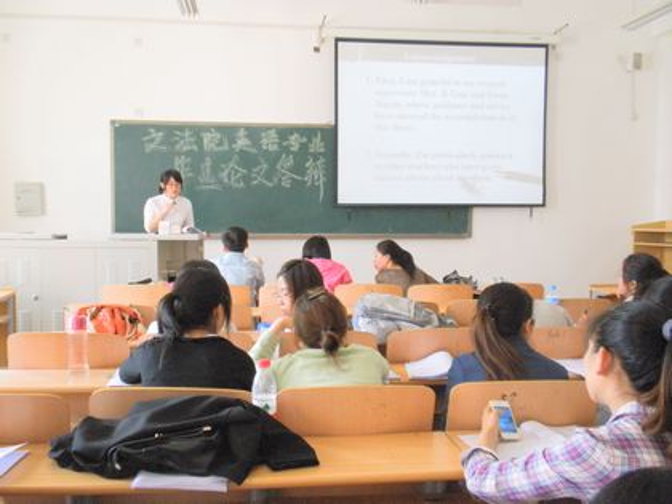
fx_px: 718
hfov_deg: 50.1
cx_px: 336
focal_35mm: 37
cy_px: 252
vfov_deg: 38.7
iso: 160
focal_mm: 6.6
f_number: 3.5
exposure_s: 1/30
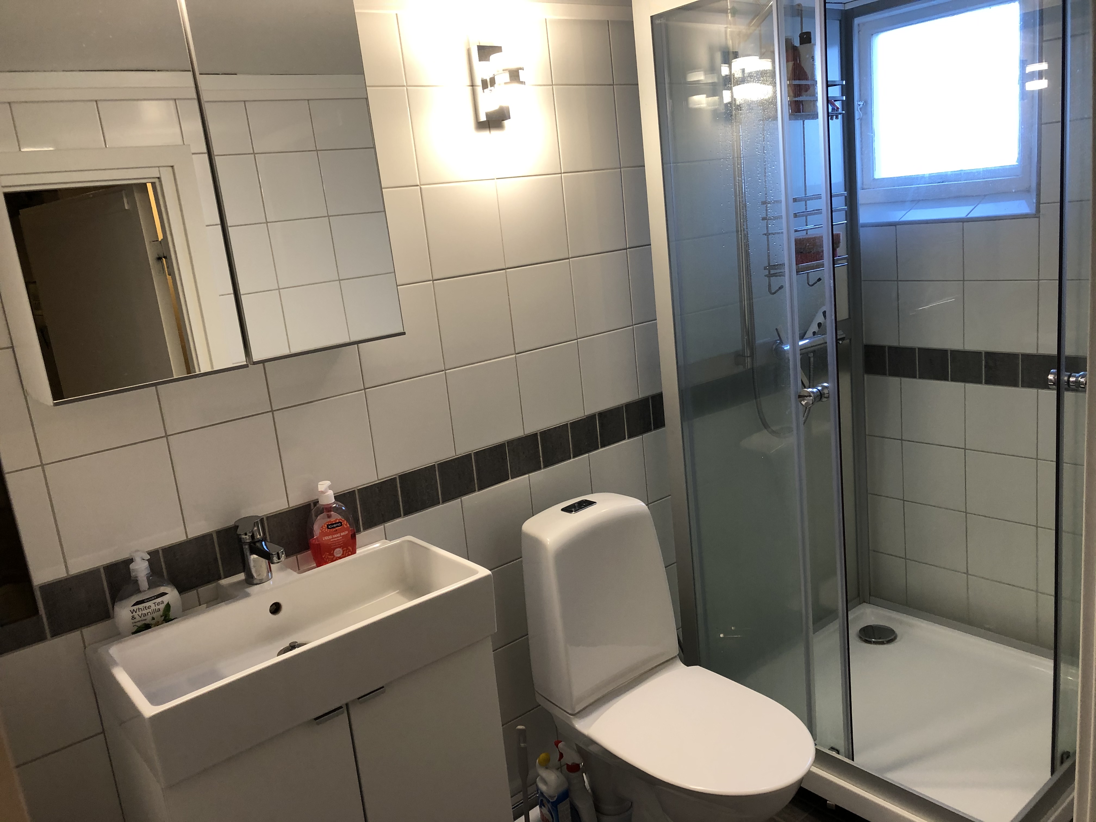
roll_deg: +5.8
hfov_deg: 63.4
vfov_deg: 49.7
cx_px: 548
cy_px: 411
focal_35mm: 28
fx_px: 887
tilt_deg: -13.3
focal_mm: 3.99
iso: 40
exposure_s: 1/33
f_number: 1.8
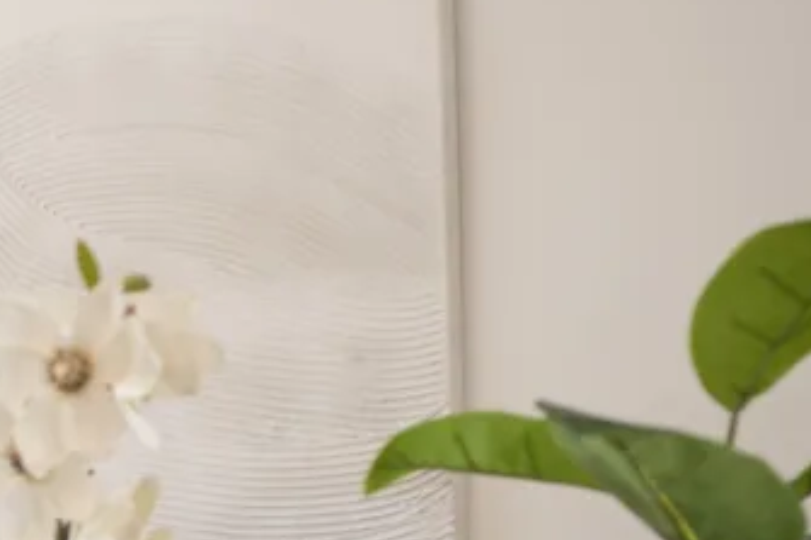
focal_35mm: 107
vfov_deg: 12.6
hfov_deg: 17.8
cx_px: -271
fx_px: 2409
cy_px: 599
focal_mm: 35
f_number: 2.8
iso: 100
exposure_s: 1/100
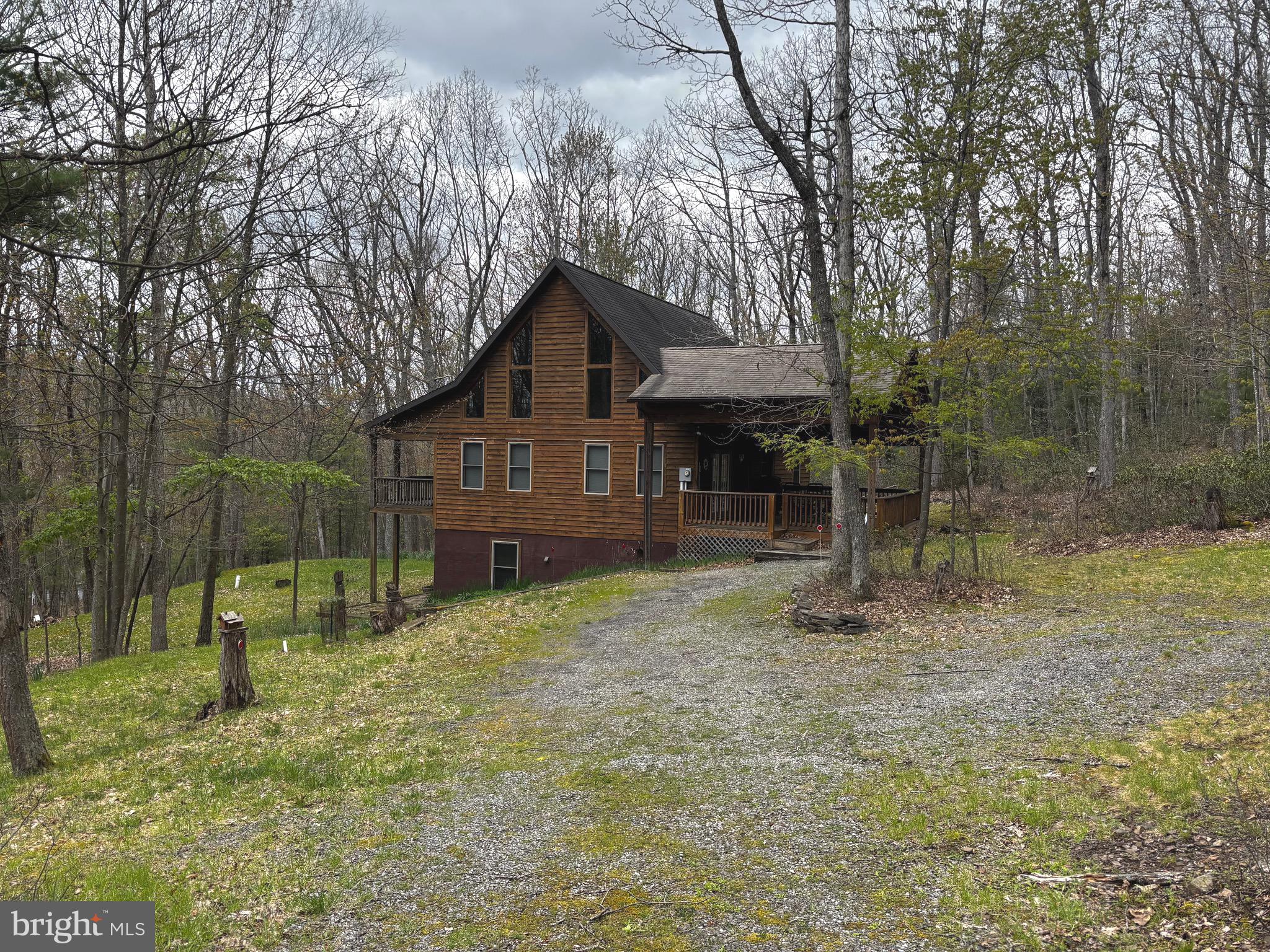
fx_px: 954
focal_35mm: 26
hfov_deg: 67.3
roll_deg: -2.1
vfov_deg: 53.1
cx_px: 635
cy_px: 476
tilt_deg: -2.7
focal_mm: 5.96
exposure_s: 1/961
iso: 50
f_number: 1.6
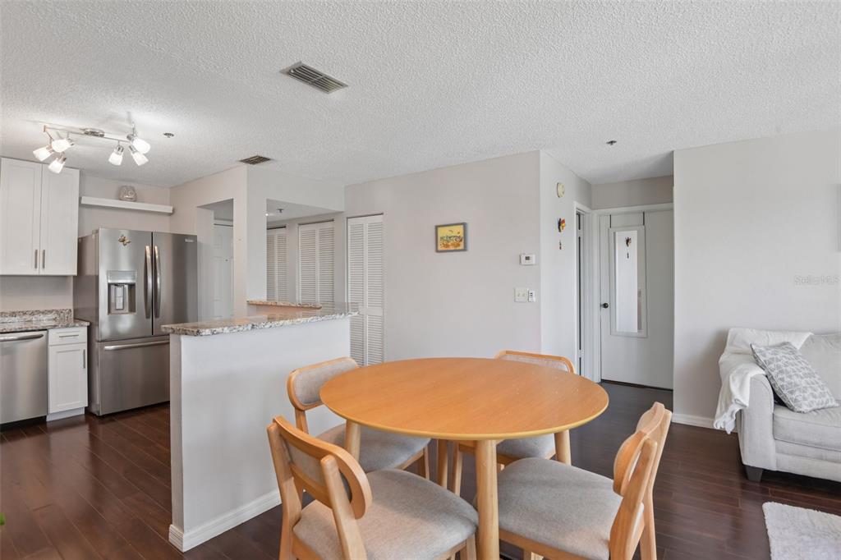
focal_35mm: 17
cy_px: 280
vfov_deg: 70.4
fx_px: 397
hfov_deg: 93.3
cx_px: 420
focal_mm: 17
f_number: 8
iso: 400
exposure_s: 1/13
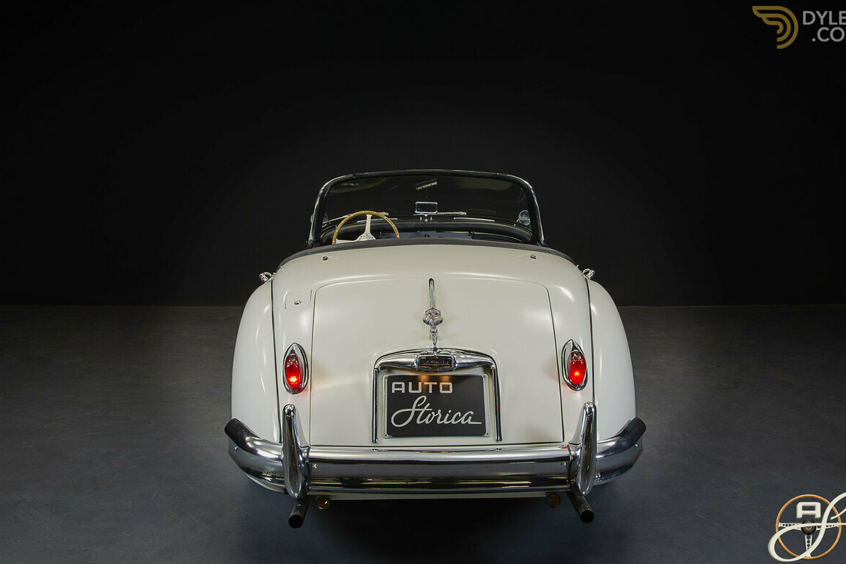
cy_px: 287
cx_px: 433
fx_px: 870
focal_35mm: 37
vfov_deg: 35.9
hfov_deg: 51.9
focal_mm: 24
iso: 200
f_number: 13
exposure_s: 1/1.67
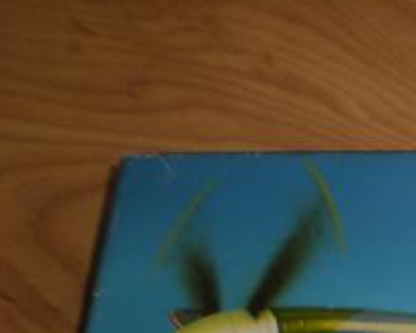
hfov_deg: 13.0
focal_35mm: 134
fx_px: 1651
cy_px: 508
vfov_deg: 11.1
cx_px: 740
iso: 64
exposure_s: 1/30
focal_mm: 6.3
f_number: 3.1
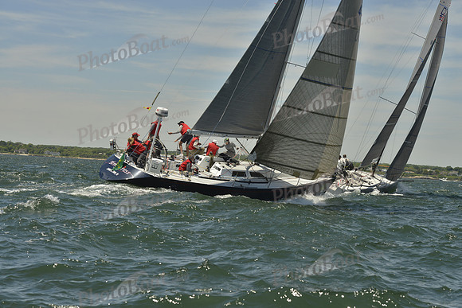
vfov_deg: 16.1
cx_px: 231
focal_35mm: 85
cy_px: 154
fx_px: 1091
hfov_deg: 23.9
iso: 280
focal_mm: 85
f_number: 9
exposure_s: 1/1600
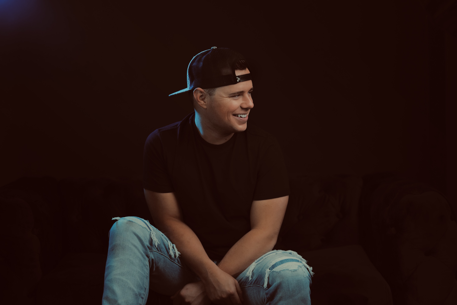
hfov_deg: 28.8
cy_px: 152
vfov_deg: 19.5
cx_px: 228
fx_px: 889
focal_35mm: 70
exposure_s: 1/250
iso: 400
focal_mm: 70
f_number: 2.8
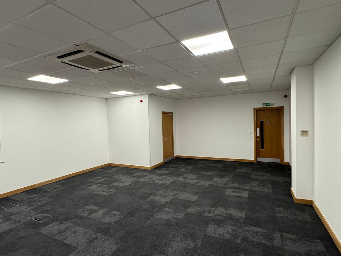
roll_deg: +1.3
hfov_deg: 102.1
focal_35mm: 14
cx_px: 170
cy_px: 128
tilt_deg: -0.9
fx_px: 138
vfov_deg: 85.7
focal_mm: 2.22
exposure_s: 1/100
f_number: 2.2
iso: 250
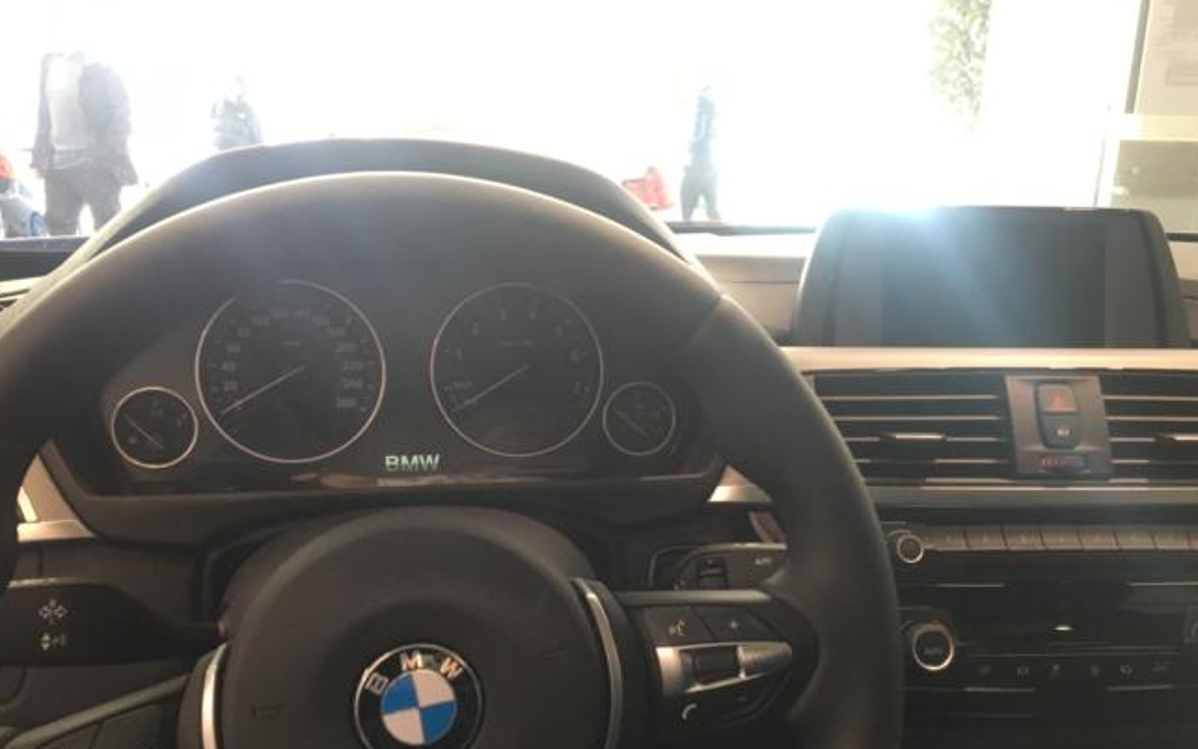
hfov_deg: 58.1
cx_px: 600
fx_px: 1078
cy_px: 462
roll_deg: -1.3
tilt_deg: -16.4
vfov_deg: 38.1
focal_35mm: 33
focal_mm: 4.15
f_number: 2.2
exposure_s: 1/33
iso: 100
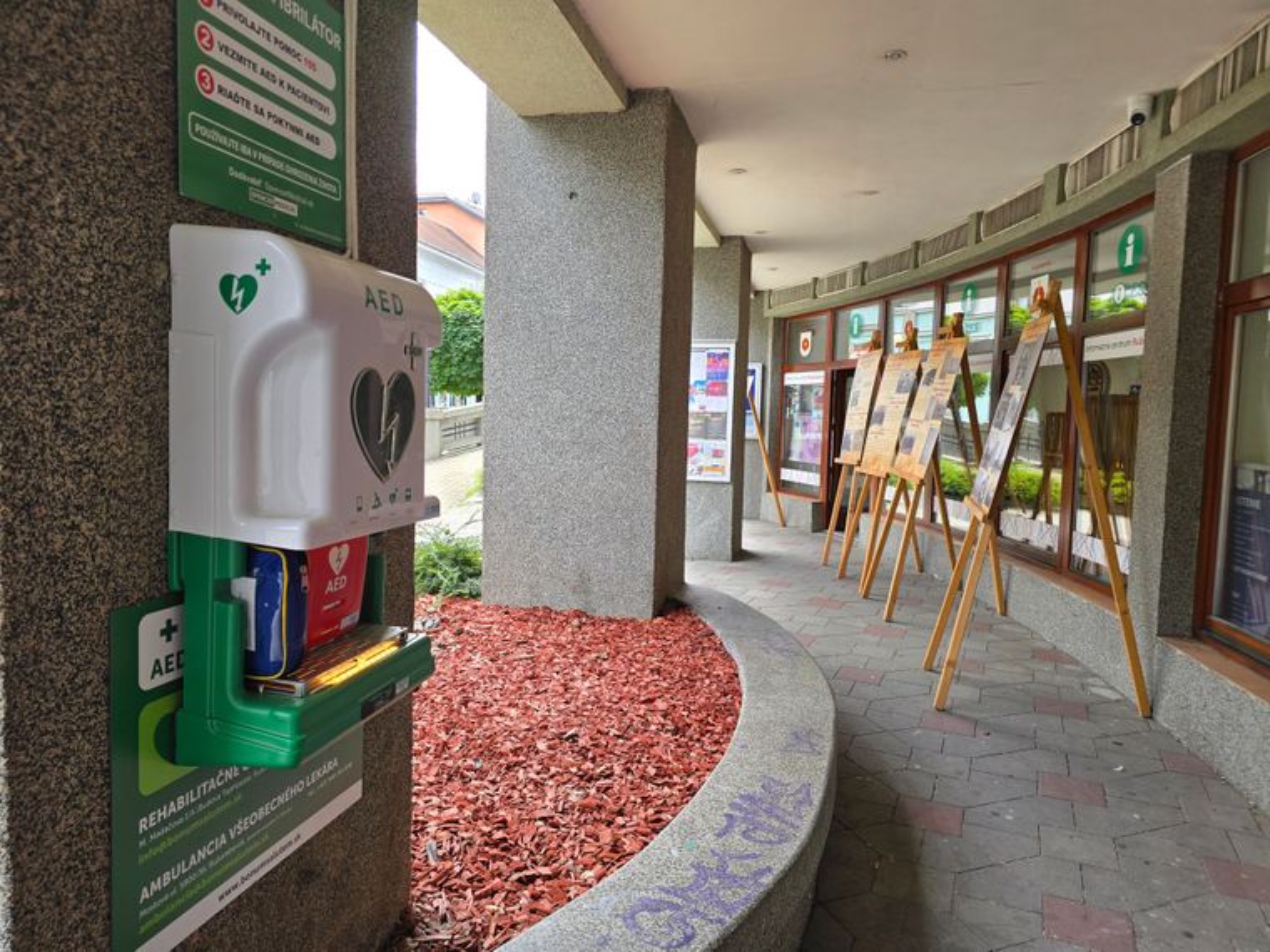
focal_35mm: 23
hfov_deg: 73.9
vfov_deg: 58.9
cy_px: 476
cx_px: 635
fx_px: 844
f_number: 1.7
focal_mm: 6.3
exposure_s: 1/180
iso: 25
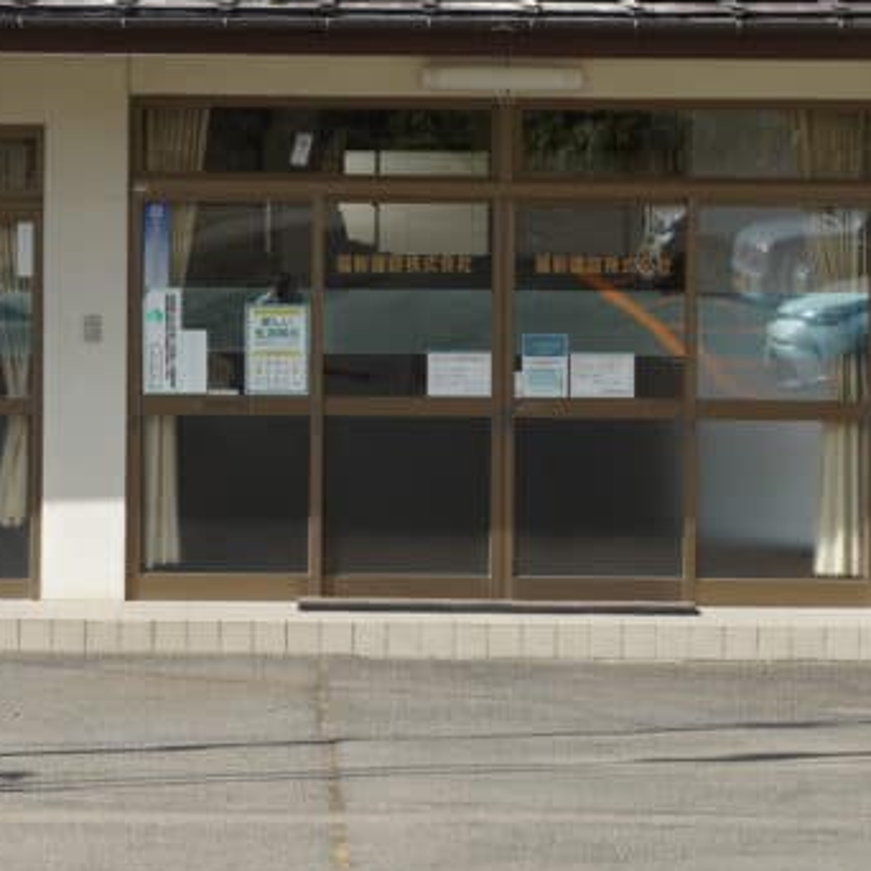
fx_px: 7060
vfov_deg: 7.1
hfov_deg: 7.0
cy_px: 334
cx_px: 104
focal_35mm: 248
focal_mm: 130
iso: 100
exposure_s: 1/60
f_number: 6.3
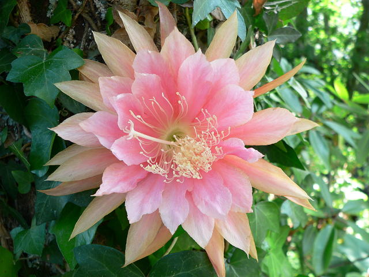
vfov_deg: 39.7
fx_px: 384
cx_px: 184
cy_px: 138
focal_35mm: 36
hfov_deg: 51.4
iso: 100
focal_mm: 6
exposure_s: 1/50
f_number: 2.8
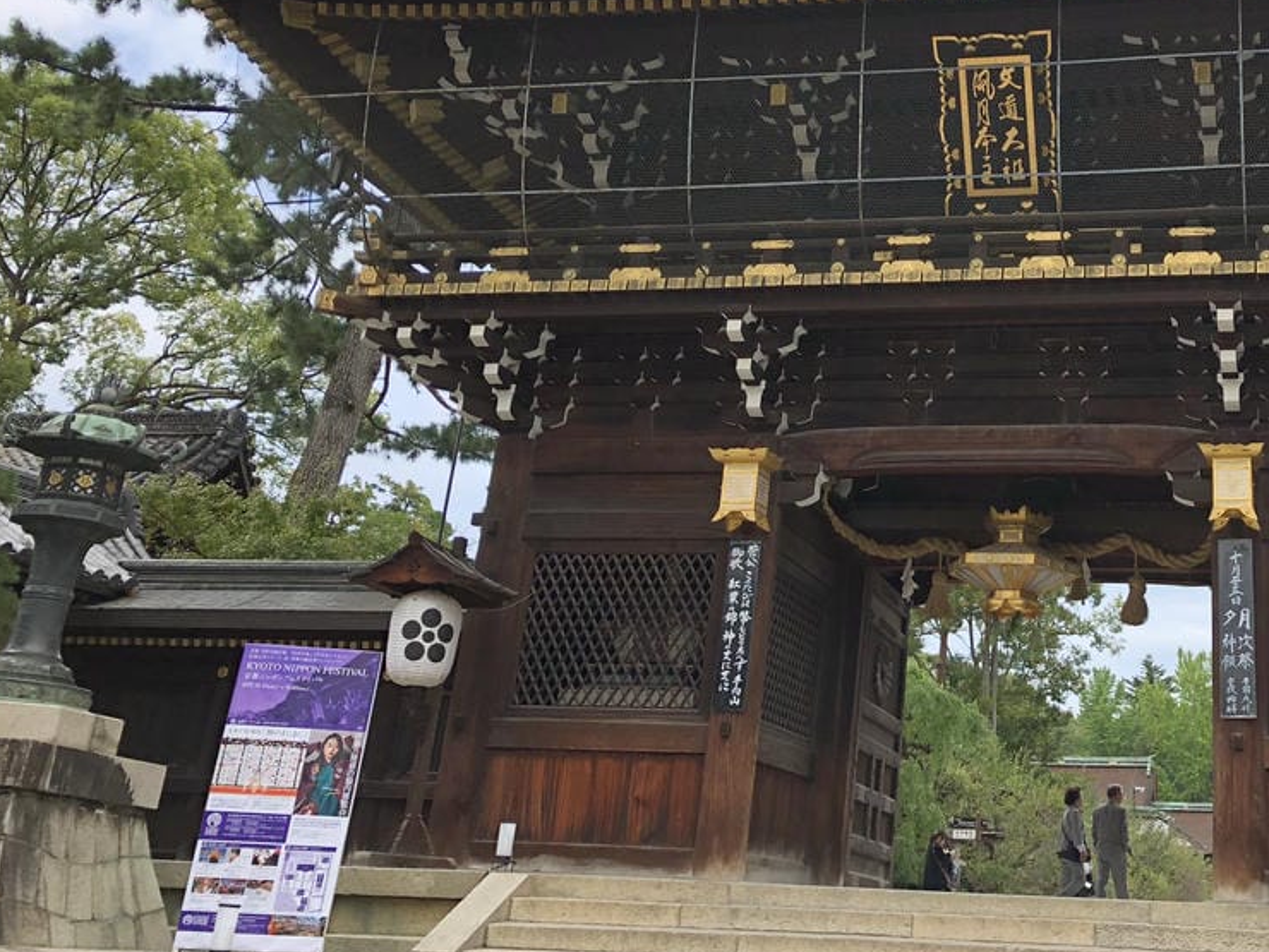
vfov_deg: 30.3
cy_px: 226
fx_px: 1723
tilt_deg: +22.9
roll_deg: -3.3
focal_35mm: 47
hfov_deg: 38.9
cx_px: 1010
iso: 20
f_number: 1.8
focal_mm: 3.99
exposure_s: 1/759
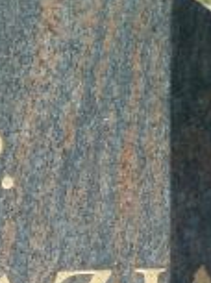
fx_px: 6709
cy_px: 455
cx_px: -98
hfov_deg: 1.8
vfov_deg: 2.4
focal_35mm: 822
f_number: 4.5
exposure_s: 1/160
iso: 80
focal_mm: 32.1
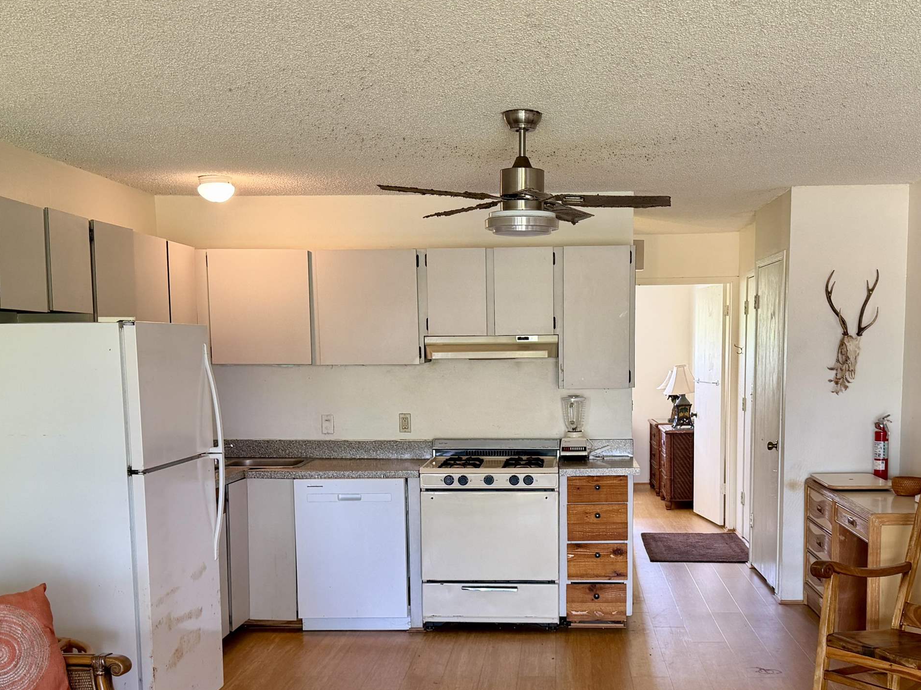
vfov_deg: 36.3
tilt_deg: -7.7
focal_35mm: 39
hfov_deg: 47.7
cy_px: 477
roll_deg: +1.2
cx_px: 528
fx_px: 1038
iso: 200
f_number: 1.78
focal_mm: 6.76
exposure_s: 1/79
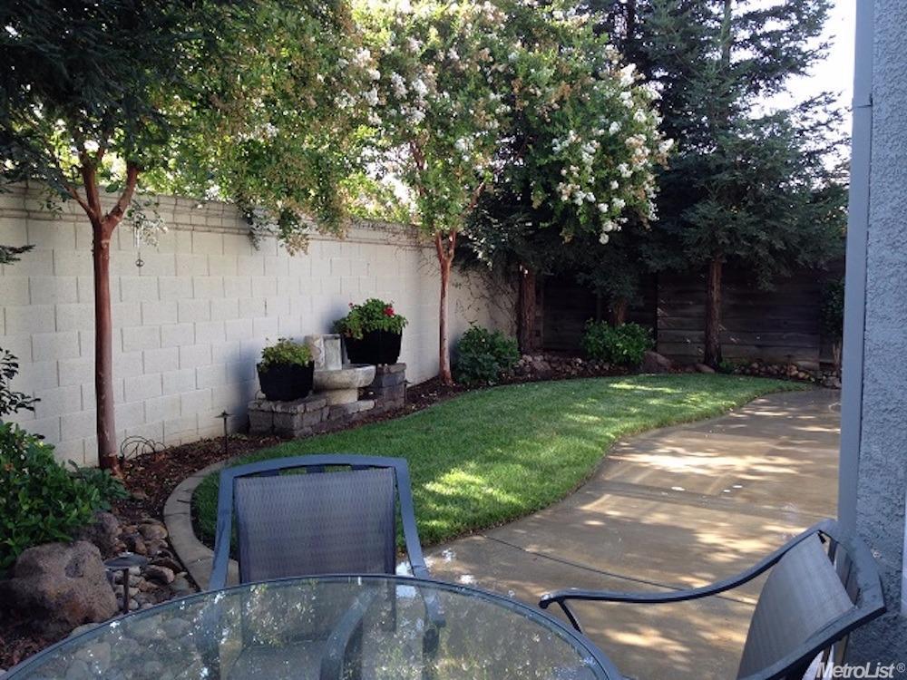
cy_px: 340
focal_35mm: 33
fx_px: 865
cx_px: 454
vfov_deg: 42.9
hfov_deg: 55.4
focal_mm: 4.13
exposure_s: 1/136
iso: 50
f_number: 2.4
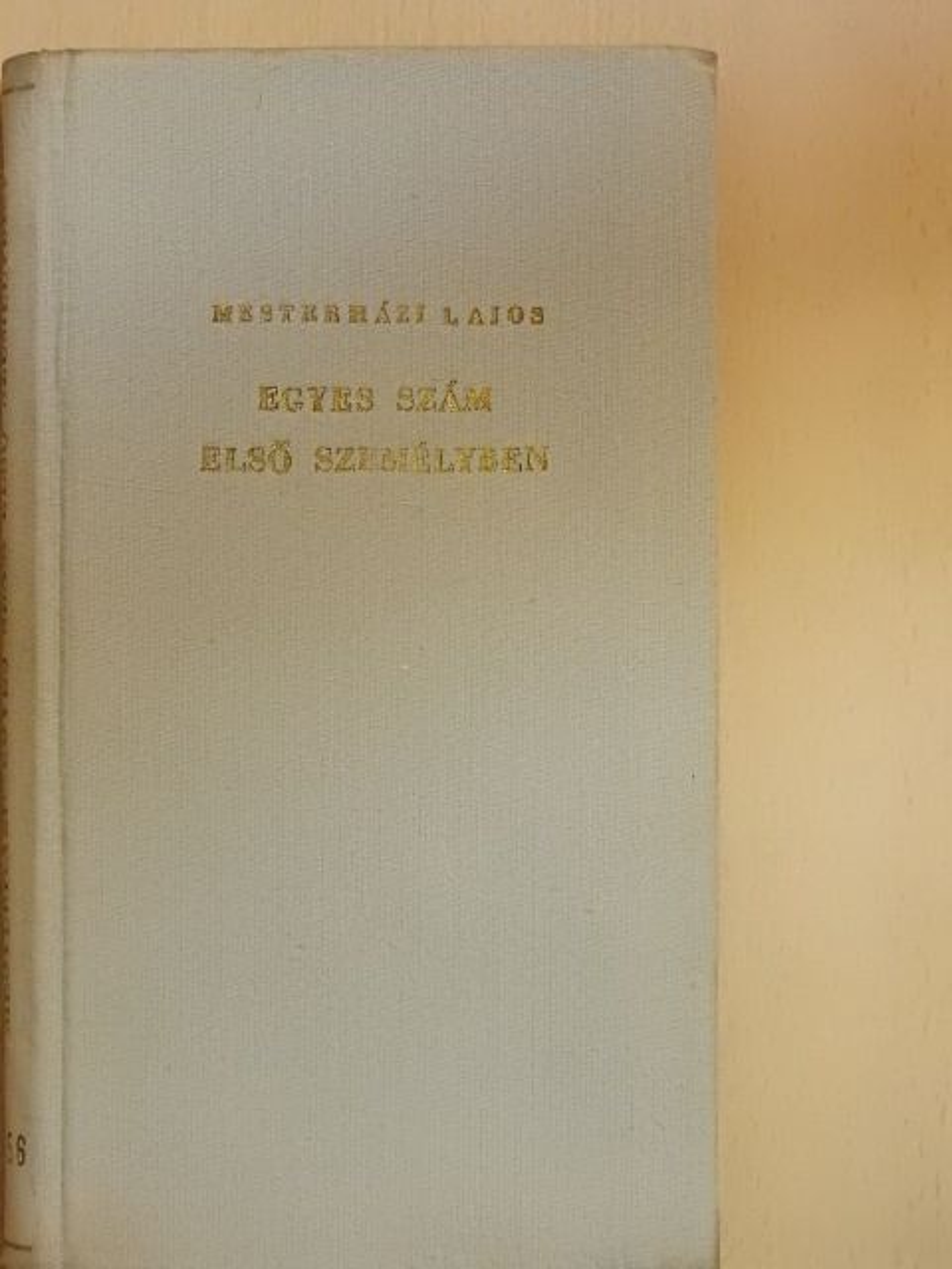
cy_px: 634
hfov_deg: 15.6
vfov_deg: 20.7
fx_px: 3484
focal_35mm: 95
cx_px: 476
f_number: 4.8
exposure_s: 1/60
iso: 1600
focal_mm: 17
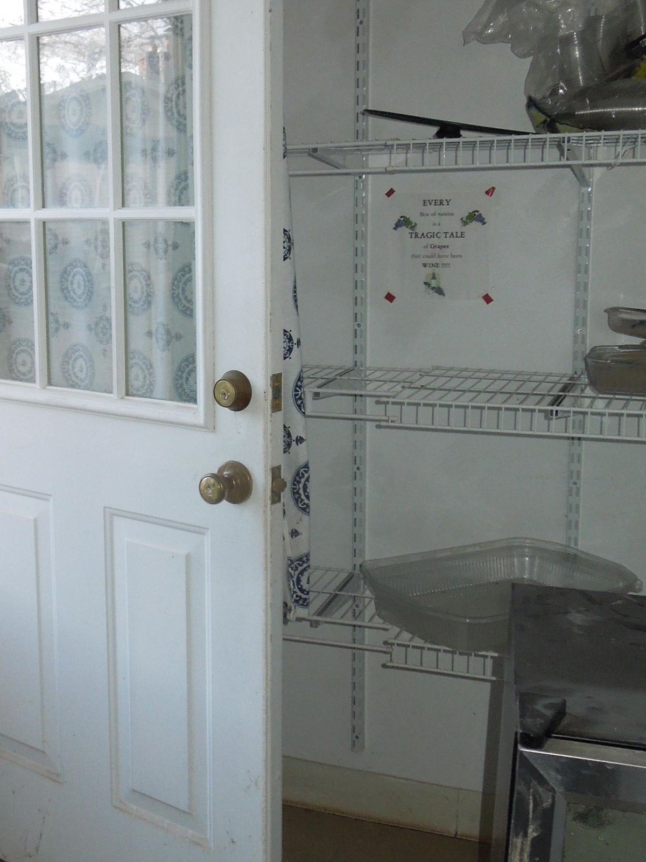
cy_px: 417
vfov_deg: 39.7
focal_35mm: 48
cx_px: 123
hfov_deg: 29.5
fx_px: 1194
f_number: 3.3
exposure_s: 1/40
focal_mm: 4.5
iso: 250
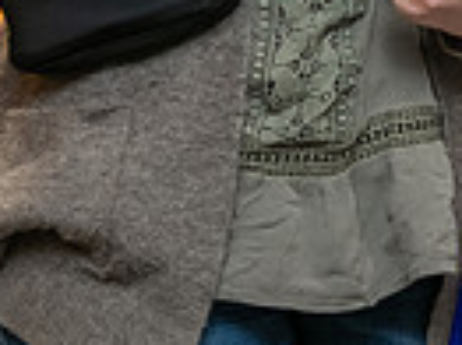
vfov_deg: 2.7
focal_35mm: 554
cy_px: -160
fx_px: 7387
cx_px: 734
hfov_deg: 3.6
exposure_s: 1/200
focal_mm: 130
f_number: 3.2
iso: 1600
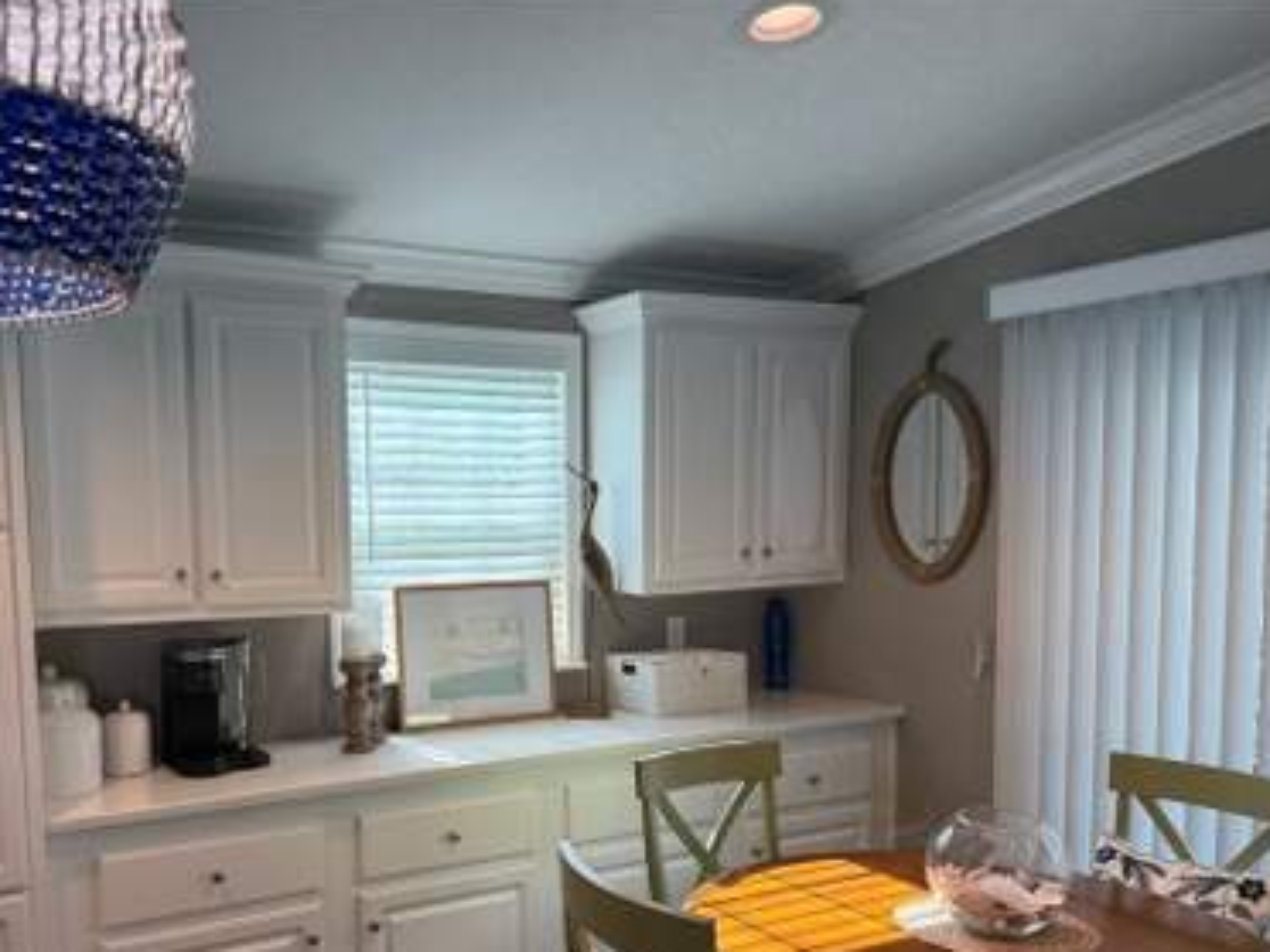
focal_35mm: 31
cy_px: 604
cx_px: 488
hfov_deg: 57.7
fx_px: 1137
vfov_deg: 45.0
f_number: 1.78
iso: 100
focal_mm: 6.76
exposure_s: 1/240
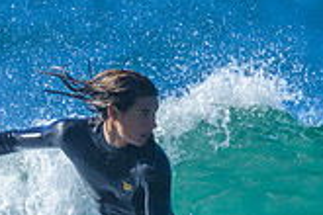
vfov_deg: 0.4
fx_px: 34047
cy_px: 193
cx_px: 142
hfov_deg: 0.5
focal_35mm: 3795
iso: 320
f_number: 6.3
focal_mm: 800
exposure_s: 1/2000
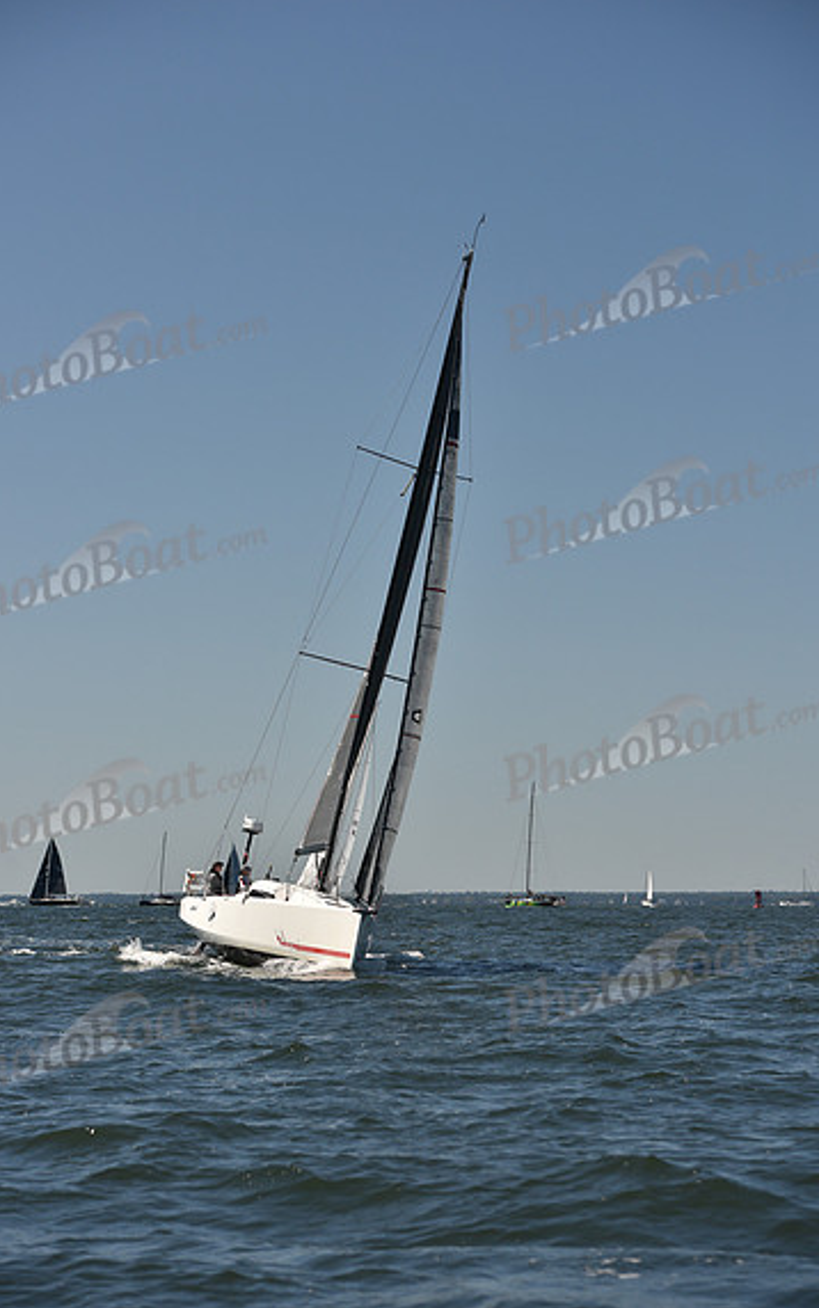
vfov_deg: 22.3
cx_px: 385
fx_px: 3318
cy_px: 656
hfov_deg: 14.1
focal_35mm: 93
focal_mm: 90
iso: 250
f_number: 4.5
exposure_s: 1/1250
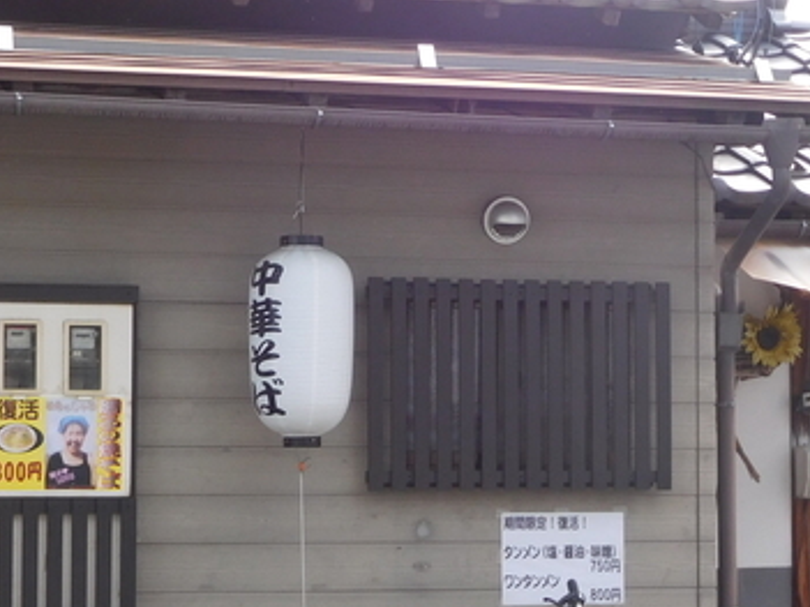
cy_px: 291
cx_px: 420
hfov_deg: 17.3
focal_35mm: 114
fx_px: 2667
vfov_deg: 13.0
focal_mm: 8.9
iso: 125
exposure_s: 1/250
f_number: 4.1
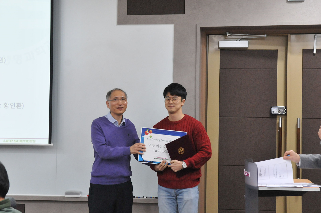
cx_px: 160
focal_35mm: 72
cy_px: 106
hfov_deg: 28.1
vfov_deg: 18.9
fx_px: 641
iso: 2000
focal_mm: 48
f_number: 5
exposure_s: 1/100
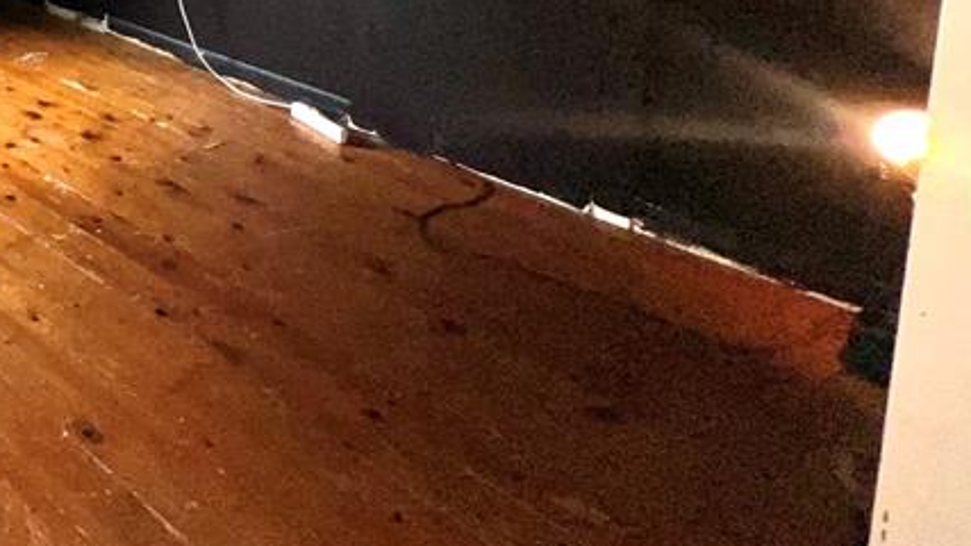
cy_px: -111
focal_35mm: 34
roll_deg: +0.7
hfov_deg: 44.2
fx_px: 875
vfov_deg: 29.6
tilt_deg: -9.4
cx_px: -100
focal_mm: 1.57
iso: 64
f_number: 1.8
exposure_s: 1/73
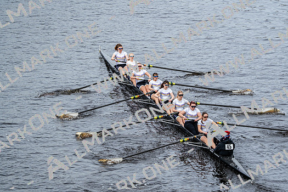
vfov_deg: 6.2
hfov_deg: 9.3
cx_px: 159
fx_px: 1768
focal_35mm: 221
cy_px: 95
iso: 200
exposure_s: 1/2000
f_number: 2.8
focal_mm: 200
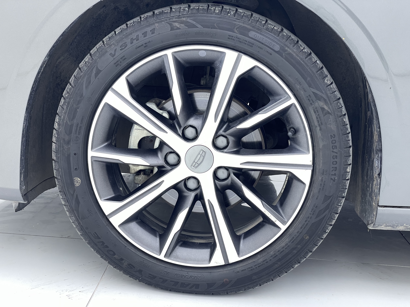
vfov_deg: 28.0
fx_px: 616
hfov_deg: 36.8
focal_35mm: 52
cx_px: 205
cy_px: 154
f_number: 2
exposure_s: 1/100
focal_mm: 6
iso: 100
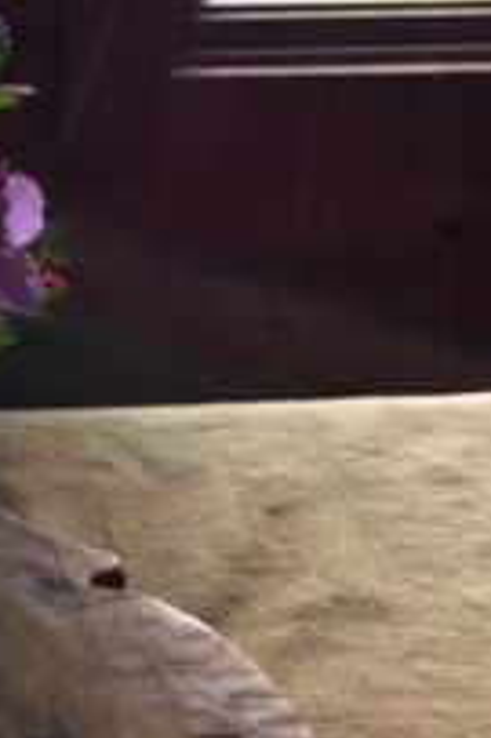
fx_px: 1373
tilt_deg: -24.2
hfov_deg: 19.9
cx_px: 58
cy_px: 291
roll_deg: +0.0
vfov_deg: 30.0
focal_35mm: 67
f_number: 2.2
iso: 40
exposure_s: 1/60
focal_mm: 4.15
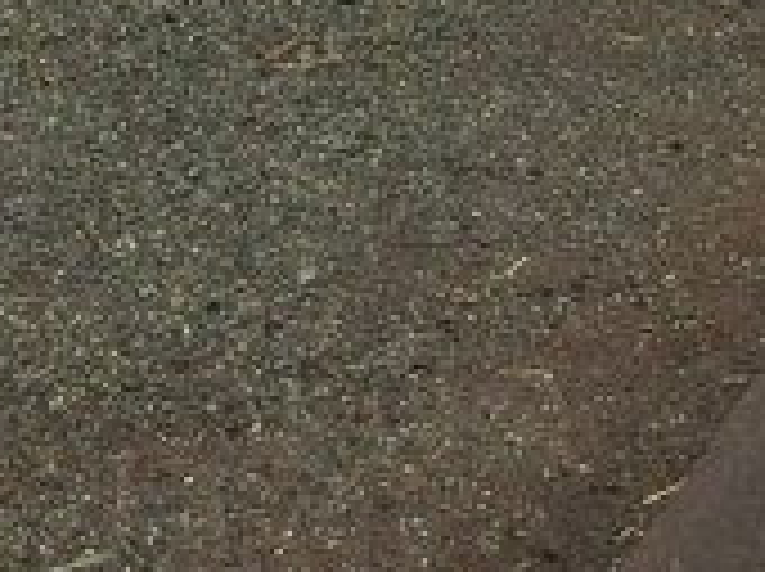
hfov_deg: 9.7
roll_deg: -0.9
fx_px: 3862
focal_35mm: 175
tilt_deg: -4.8
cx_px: 1944
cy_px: -1135
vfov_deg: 7.5
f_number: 2.2
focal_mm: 4.15
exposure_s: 1/2053
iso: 32
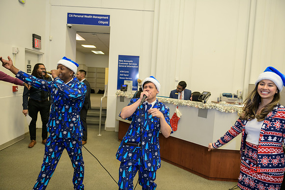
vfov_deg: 53.2
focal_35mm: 24
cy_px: 95
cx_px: 142
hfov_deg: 73.7
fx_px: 190
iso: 1000
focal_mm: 24
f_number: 3.2
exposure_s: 1/125
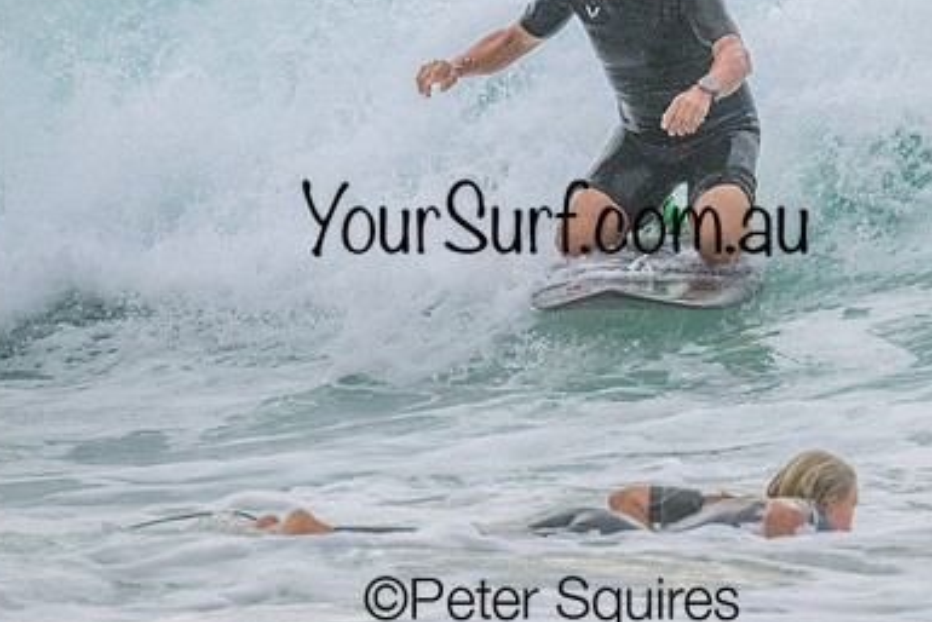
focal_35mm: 1658
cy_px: 94
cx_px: 810
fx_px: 42938
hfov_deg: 1.2
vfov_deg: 0.8
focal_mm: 800
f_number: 11
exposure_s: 1/2000
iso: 1100
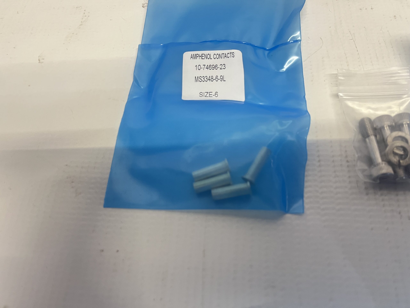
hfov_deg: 67.3
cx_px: 205
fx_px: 308
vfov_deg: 53.1
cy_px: 154
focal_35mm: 26
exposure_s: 1/60
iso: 200
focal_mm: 5.1
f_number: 1.6
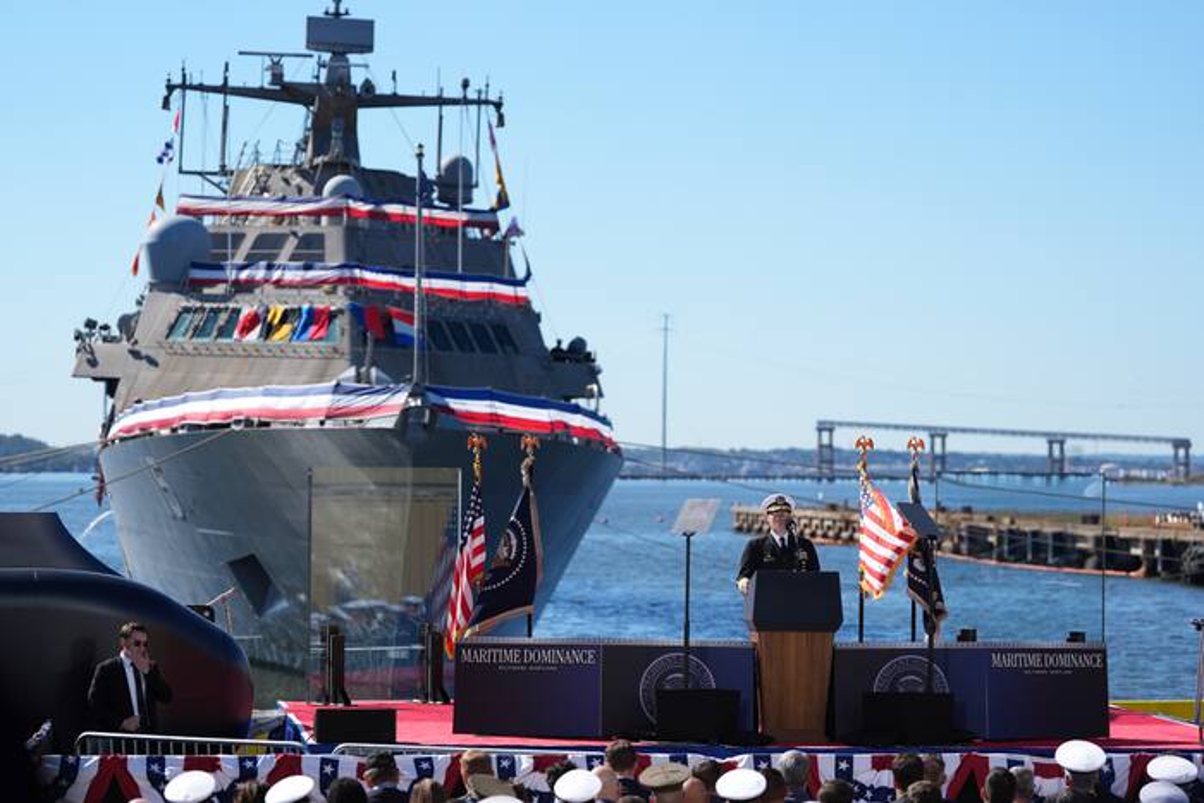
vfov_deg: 12.5
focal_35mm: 110
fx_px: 3679
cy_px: 402
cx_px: 602
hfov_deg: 18.6
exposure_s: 1/4000
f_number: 2.8
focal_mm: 110
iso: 250
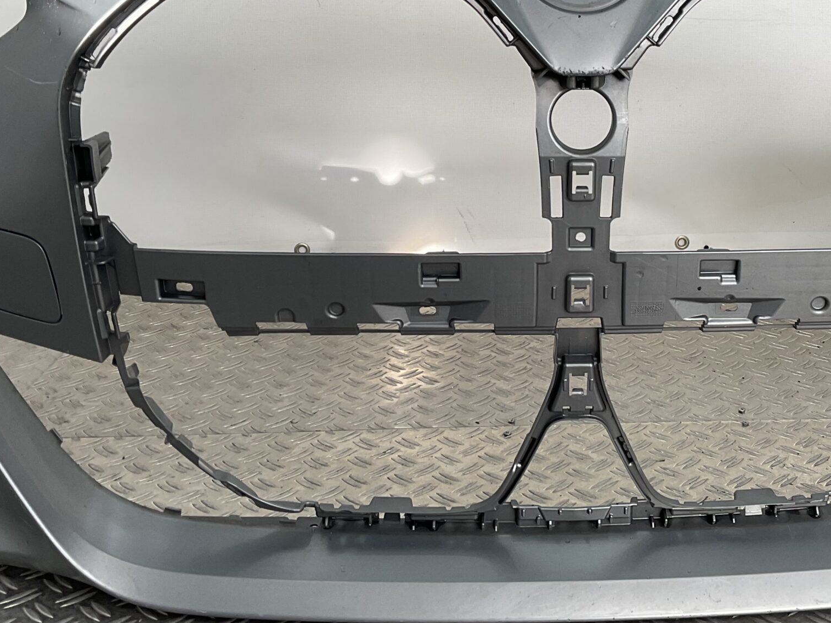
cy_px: 208
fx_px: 1176
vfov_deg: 29.5
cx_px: 567
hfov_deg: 38.4
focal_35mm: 49
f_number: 1.8
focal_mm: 3
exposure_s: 1/279
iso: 16
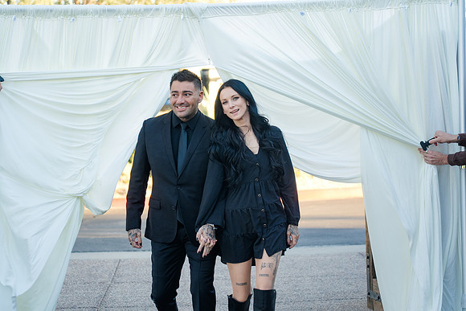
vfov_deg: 13.0
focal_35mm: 105
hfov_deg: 19.5
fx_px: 1359
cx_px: 233
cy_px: 156
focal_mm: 105
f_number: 4
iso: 500
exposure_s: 1/250
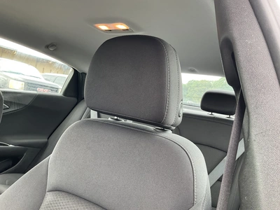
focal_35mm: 29
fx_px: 235
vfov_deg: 48.2
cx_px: 140
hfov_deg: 61.7
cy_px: 105
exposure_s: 1/88
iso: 64
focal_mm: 3
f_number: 1.8
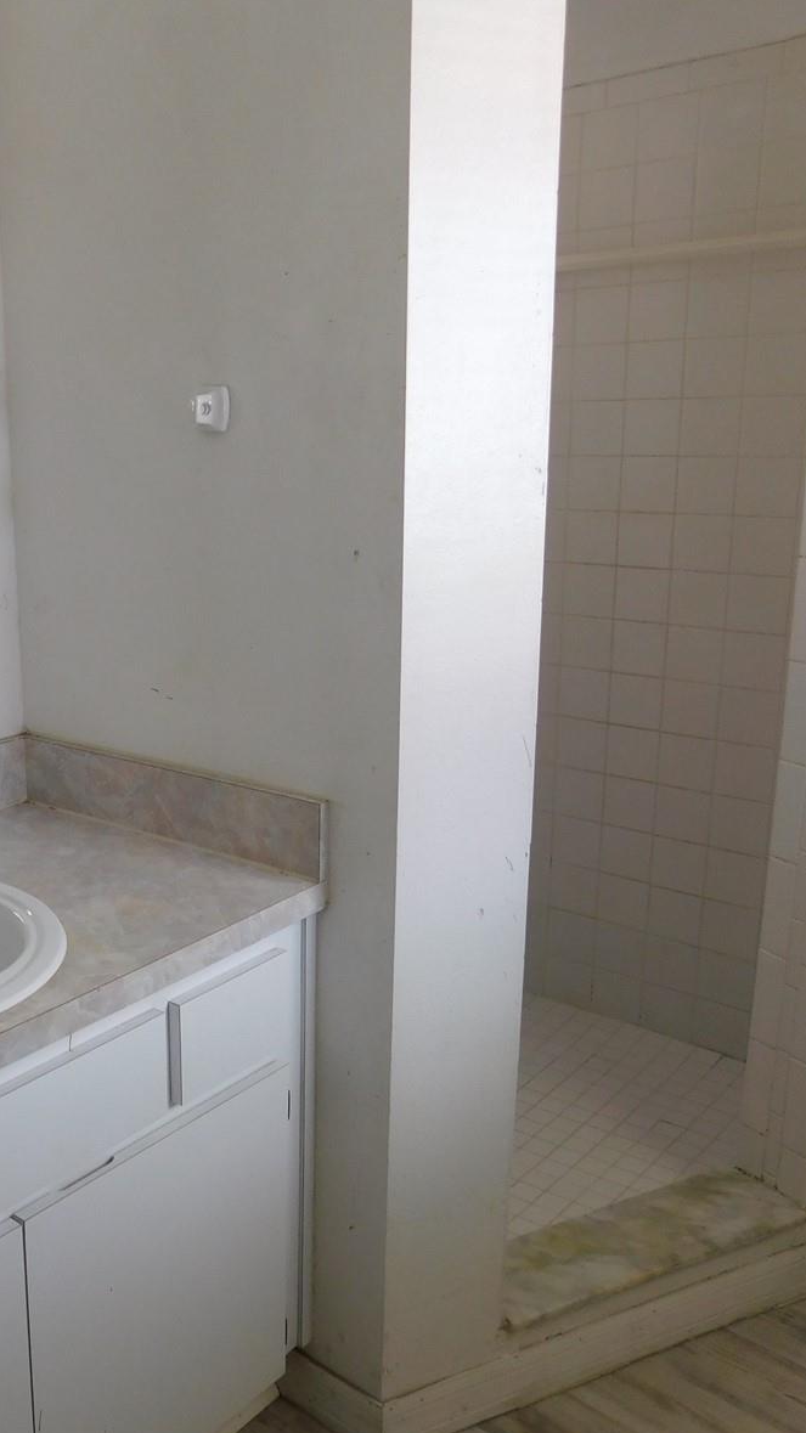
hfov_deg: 32.4
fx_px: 1292
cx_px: 36
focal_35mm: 34
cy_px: 721
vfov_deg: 58.0
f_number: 3
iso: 125
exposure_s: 1/50
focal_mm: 4
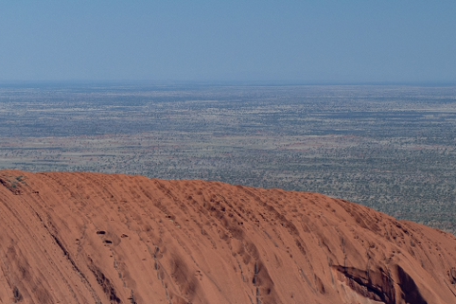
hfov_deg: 14.0
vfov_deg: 9.4
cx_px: -1
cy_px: 312
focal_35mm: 144
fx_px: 1823
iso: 320
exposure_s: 1/250
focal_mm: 48
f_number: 10
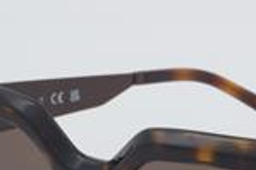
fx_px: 1435
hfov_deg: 10.1
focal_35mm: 202
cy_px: 199
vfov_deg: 6.7
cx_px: 247
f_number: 32
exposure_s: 1/4
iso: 100
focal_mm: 50
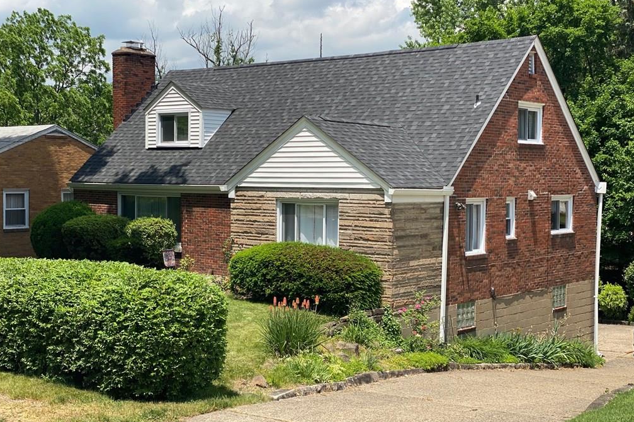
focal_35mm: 55
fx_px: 968
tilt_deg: -2.1
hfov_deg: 36.3
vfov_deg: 24.6
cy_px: 218
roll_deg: -1.0
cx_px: 313
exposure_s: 1/1261
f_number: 2
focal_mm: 6
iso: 20
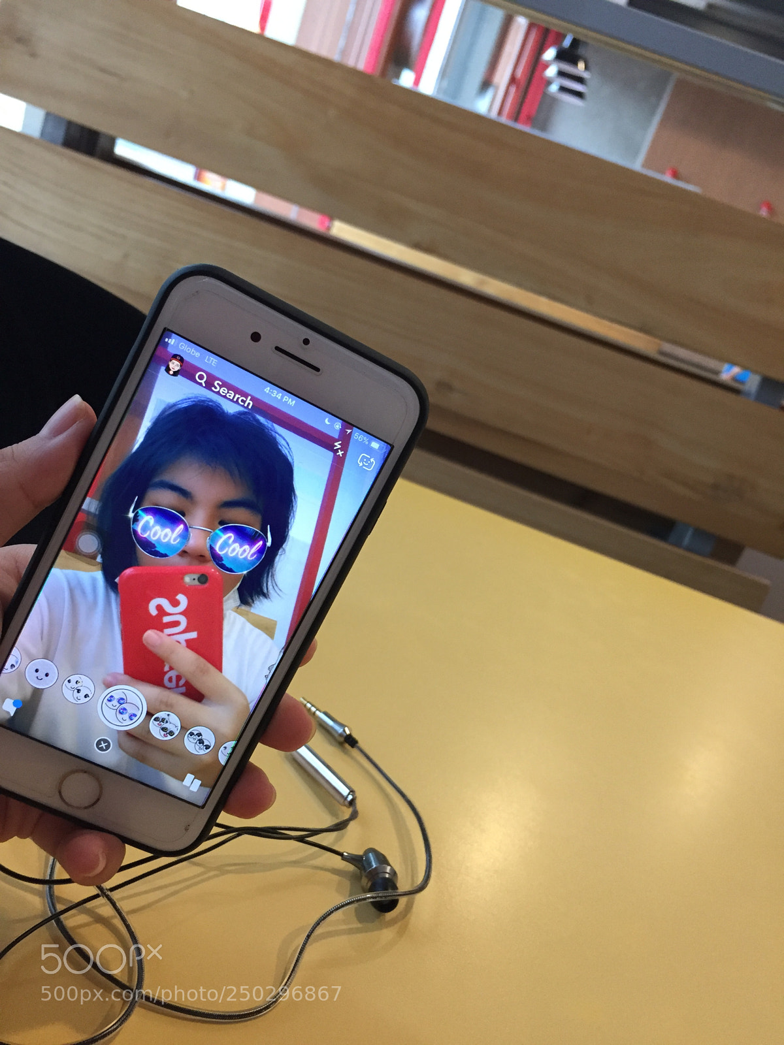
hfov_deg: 48.2
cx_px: 392
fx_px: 876
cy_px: 522
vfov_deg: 61.7
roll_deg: -20.1
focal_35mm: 29
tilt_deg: -19.0
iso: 125
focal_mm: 4.15
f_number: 2.2
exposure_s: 1/30
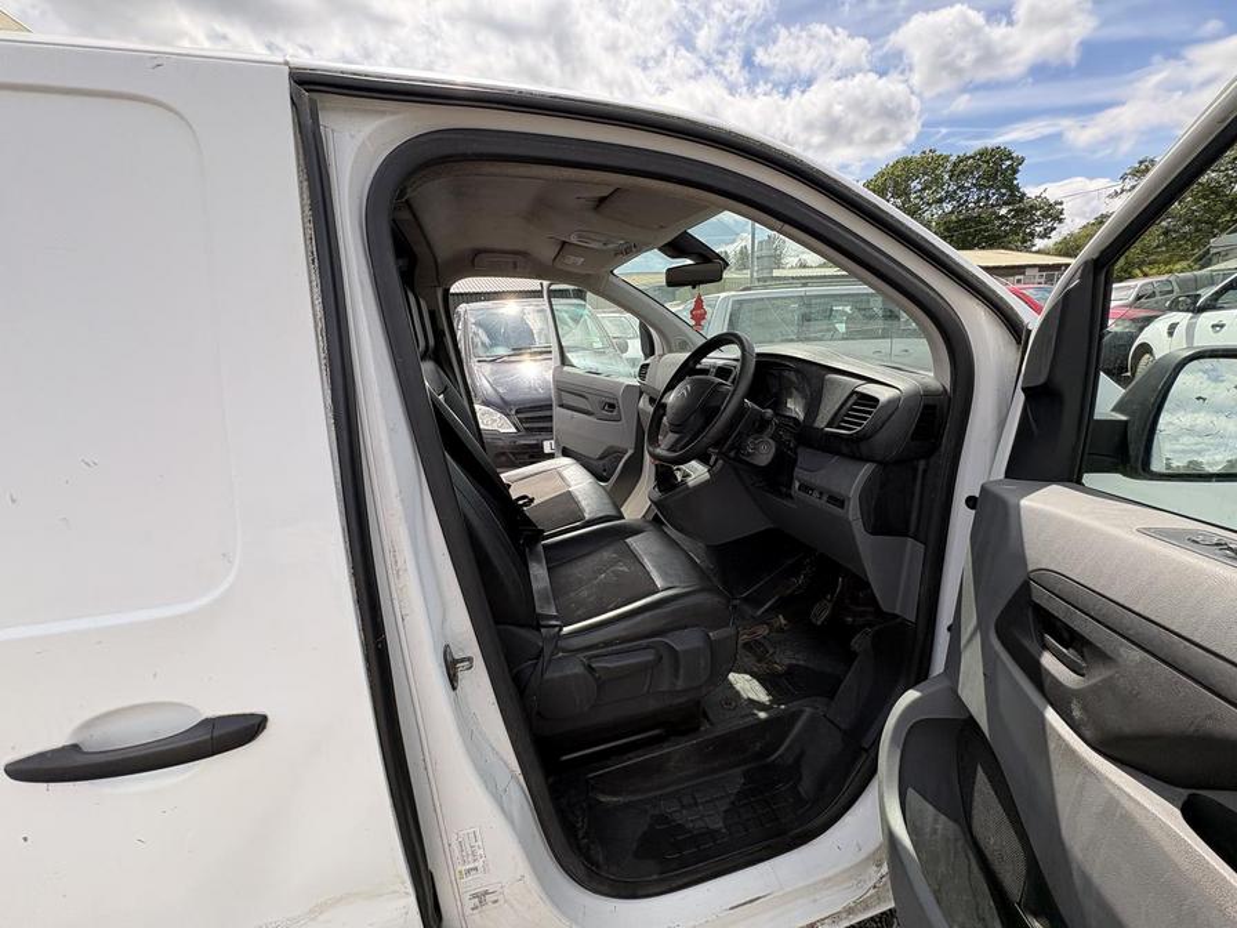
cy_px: 464
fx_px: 500
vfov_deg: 85.7
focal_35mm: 14
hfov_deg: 102.1
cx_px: 618
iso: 40
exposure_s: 1/492
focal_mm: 2.22
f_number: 2.2
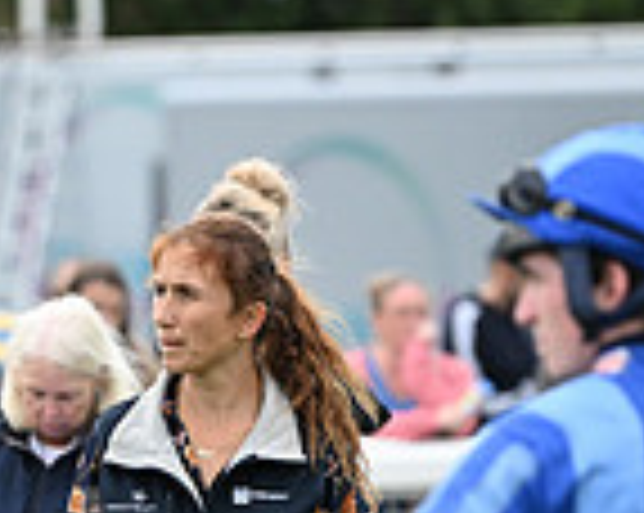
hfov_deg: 2.5
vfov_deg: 2.0
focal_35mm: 762
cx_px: -473
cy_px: 610
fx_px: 14504
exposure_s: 1/4000
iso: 1250
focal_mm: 200
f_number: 4
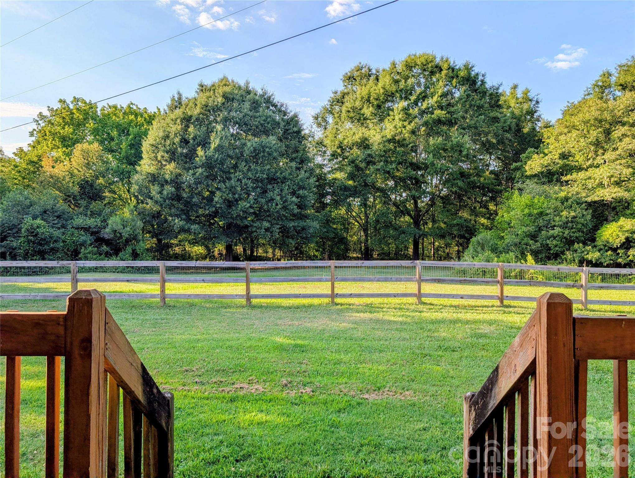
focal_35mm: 24
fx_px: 441
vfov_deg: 56.9
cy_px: 239
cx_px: 318
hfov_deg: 71.5
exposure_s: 1/1302
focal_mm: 6.9
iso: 23
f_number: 1.68
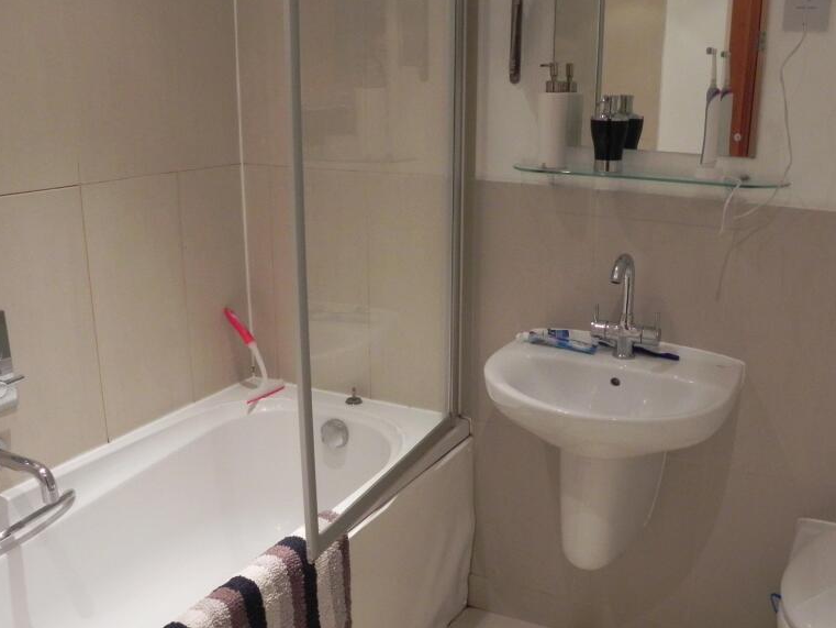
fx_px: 845
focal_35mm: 35
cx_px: 503
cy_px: 365
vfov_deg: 40.6
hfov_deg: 52.2
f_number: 4.5
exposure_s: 1/29
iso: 362
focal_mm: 4.6
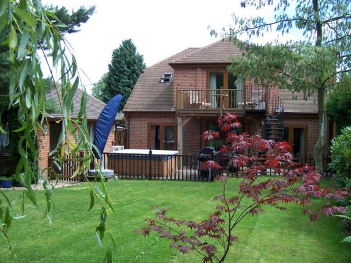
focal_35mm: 36
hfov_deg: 51.4
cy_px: 132
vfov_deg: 39.6
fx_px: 365
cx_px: 176
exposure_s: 1/400
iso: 80
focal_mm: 6.2
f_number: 2.8
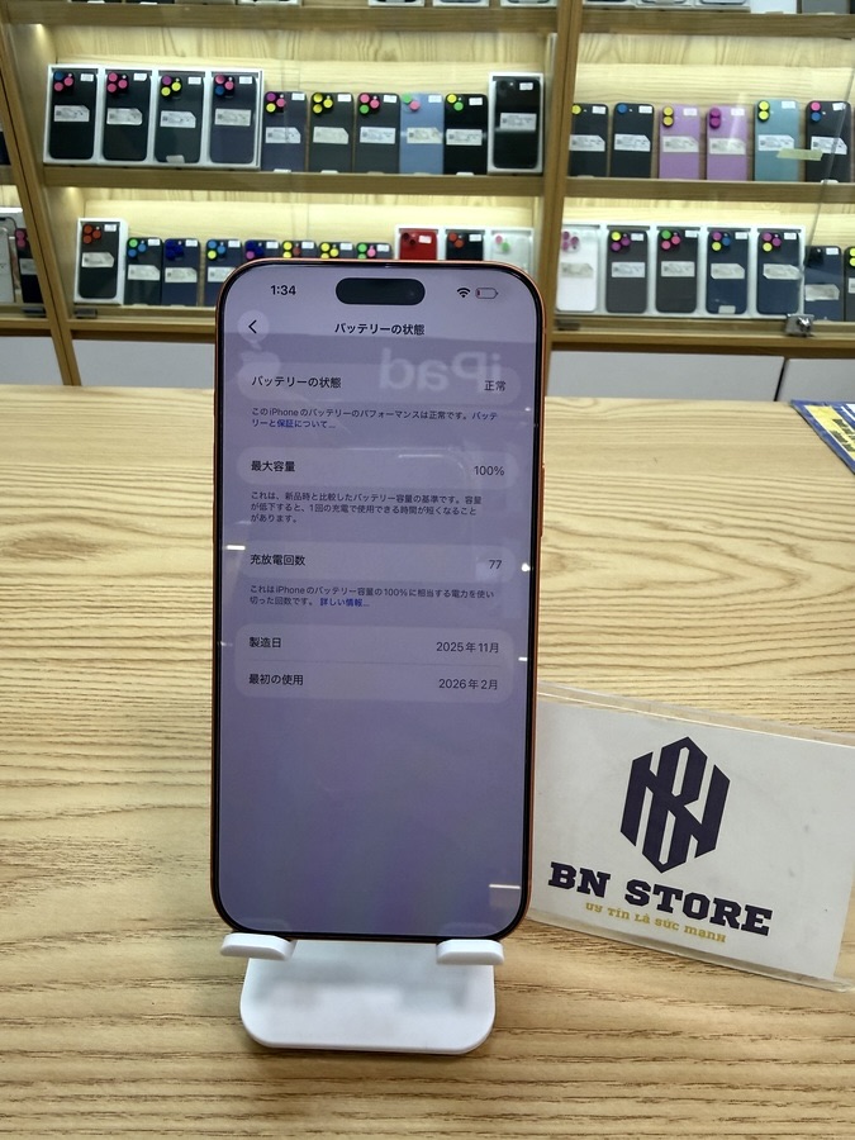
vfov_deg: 71.6
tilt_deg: -29.7
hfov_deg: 56.8
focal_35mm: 24
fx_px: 790
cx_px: 428
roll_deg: -2.1
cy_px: 570
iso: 80
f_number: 2.2
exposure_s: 1/120
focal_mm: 2.22
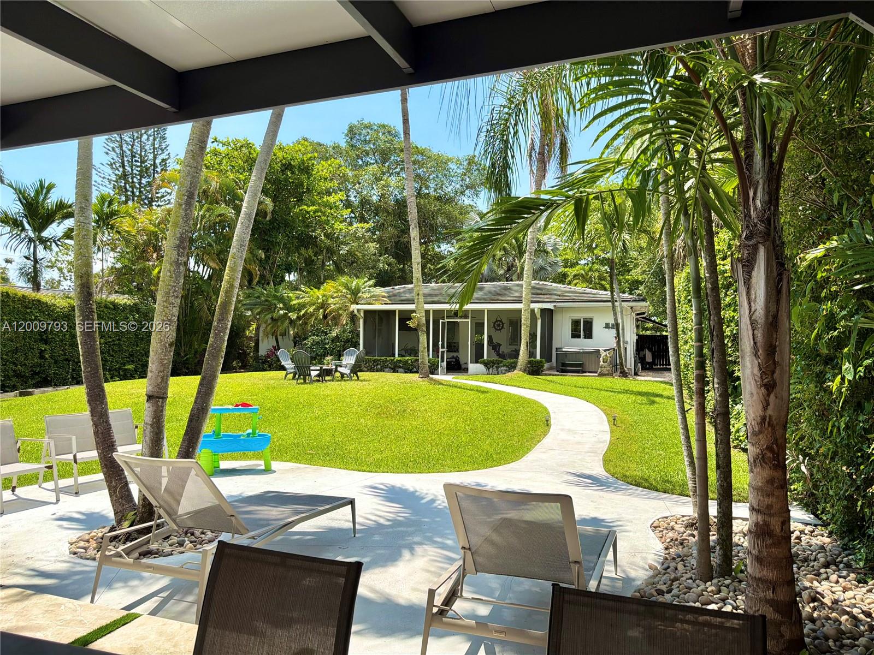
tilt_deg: -0.6
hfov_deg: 71.6
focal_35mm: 24
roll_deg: +0.4
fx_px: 606
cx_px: 437
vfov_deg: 56.8
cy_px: 328
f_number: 1.78
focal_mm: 6.76
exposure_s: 1/3279
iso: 80
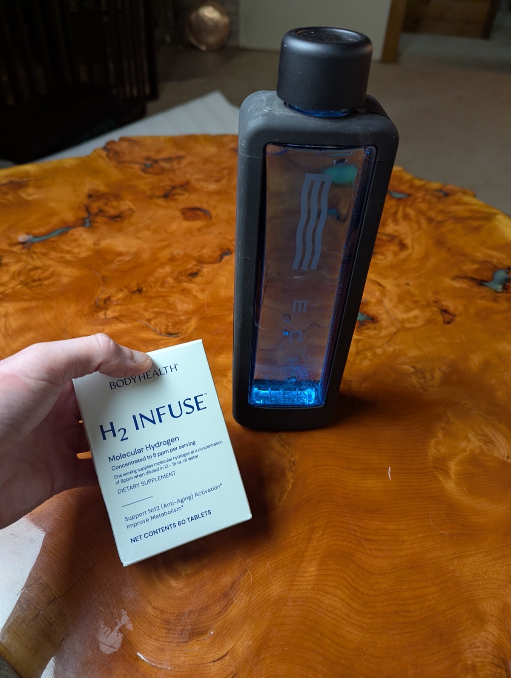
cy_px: 339
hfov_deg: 57.0
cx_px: 256
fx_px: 471
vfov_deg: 71.5
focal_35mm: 24
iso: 592
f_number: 1.85
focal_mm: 6.81
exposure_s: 1/159
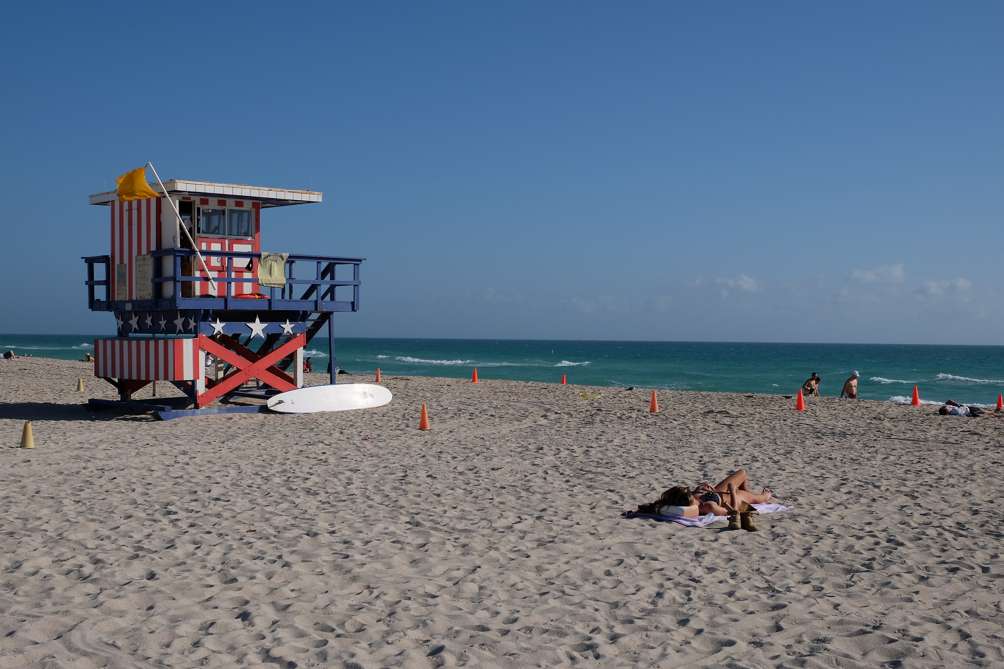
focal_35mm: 42
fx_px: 1171
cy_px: 334
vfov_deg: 31.9
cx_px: 502
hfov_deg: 46.4
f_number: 9
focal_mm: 28.3
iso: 200
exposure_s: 1/680
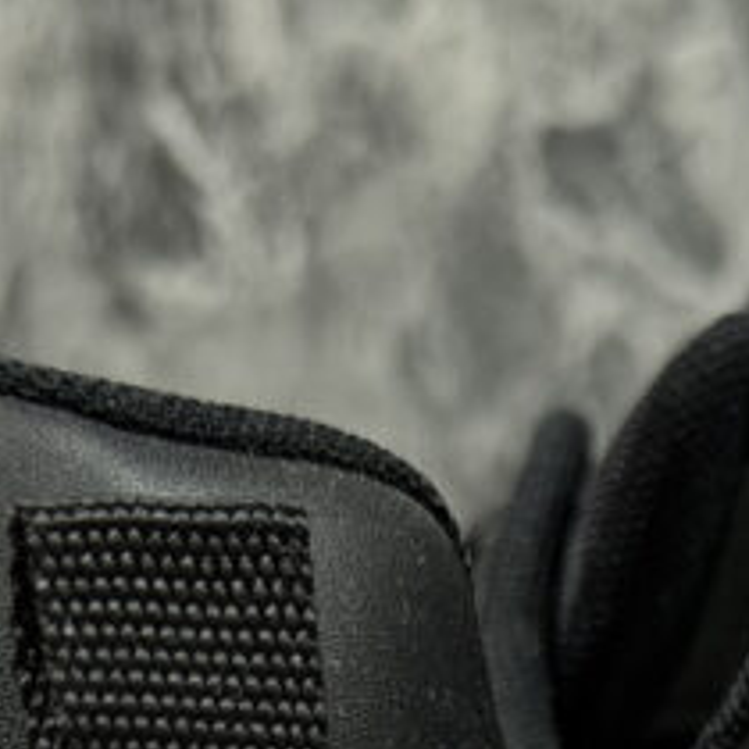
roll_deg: -2.2
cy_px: 1423
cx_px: 696
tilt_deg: -8.2
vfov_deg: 10.1
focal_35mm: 162
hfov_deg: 10.7
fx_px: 3966
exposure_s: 1/30
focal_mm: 6.76
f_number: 1.78
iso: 400
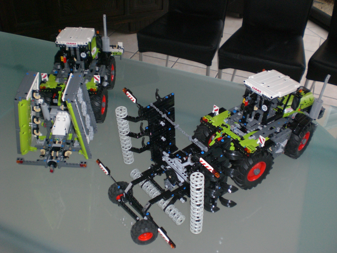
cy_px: 126
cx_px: 168
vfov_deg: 37.7
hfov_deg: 49.0
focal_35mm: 38
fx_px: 370
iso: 200
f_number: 3.1
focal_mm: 6.3
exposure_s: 1/30
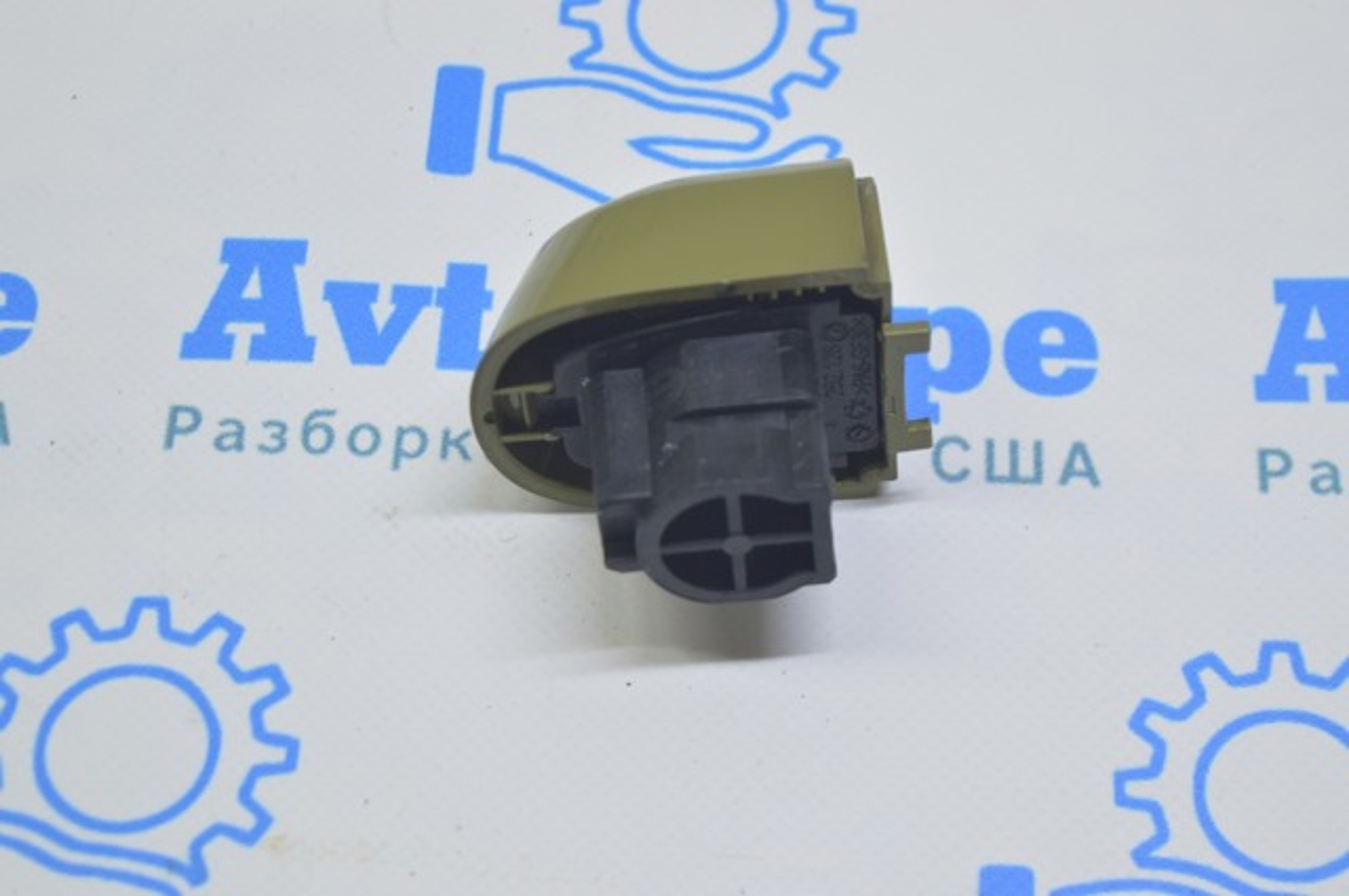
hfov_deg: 24.6
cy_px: 448
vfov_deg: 16.5
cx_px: 674
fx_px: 3088
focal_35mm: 82
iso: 400
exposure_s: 1/20
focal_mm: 55
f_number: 5.6
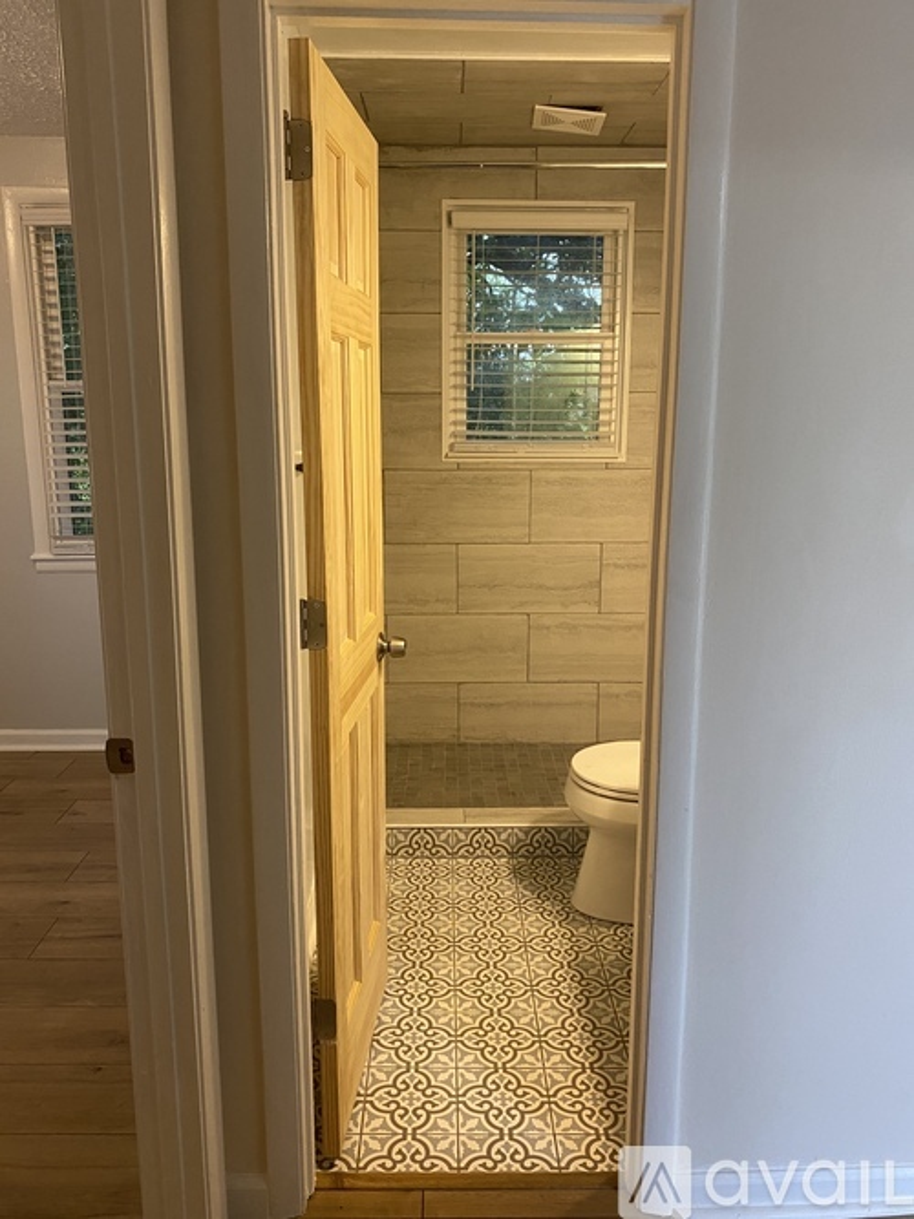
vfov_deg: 67.3
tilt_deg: -11.5
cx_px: 457
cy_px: 610
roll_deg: -0.1
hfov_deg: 53.0
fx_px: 916
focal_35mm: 26
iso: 250
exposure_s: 1/60
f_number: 1.8
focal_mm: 4.25
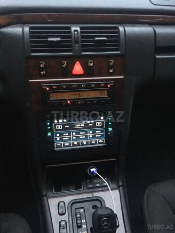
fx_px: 195
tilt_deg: -38.6
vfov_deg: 61.7
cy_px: 116
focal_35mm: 29
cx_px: 88
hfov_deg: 48.2
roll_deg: -1.8
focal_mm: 4.15
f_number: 2.2
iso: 320
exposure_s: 1/17
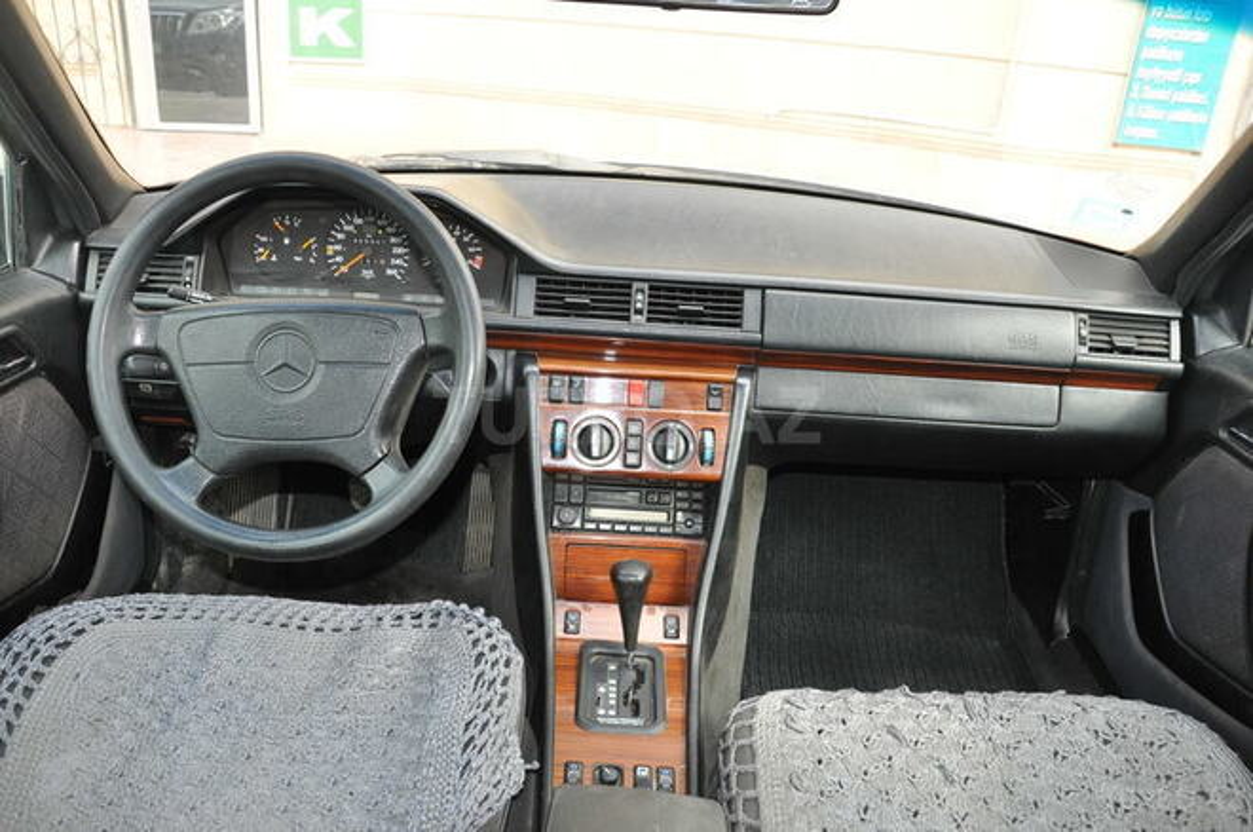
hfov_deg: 67.5
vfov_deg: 47.8
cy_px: 416
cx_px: 626
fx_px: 938
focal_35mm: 27
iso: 800
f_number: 6.3
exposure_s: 1/200
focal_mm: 18
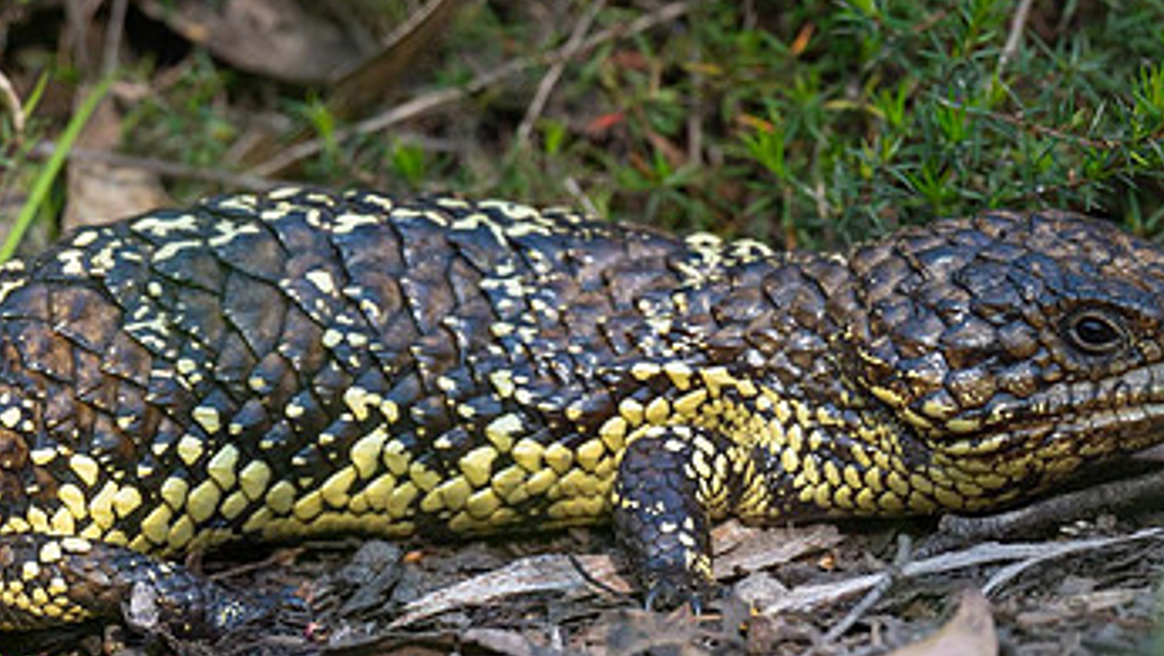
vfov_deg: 1.4
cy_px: 466
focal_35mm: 878
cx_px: 468
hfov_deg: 2.5
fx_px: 27112
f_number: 5.6
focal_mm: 500
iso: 1250
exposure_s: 1/250
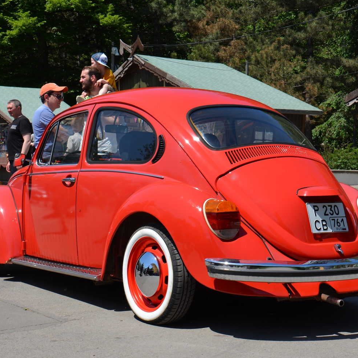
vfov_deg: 27.7
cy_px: 180
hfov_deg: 27.7
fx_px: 725
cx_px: 188
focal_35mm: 62
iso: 100
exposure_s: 1/250
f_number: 8
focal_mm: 32
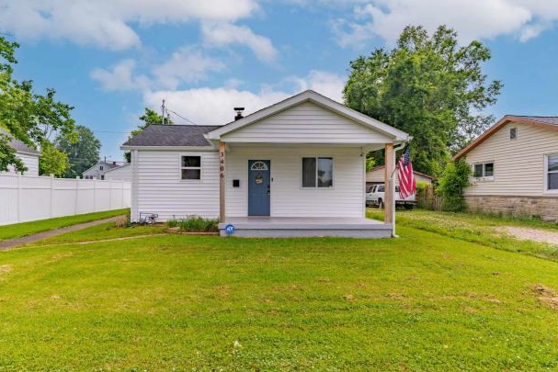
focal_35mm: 21
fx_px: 326
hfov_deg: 81.1
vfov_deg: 59.5
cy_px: 193
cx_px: 262
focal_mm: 17
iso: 100
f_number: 8
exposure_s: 1/1250
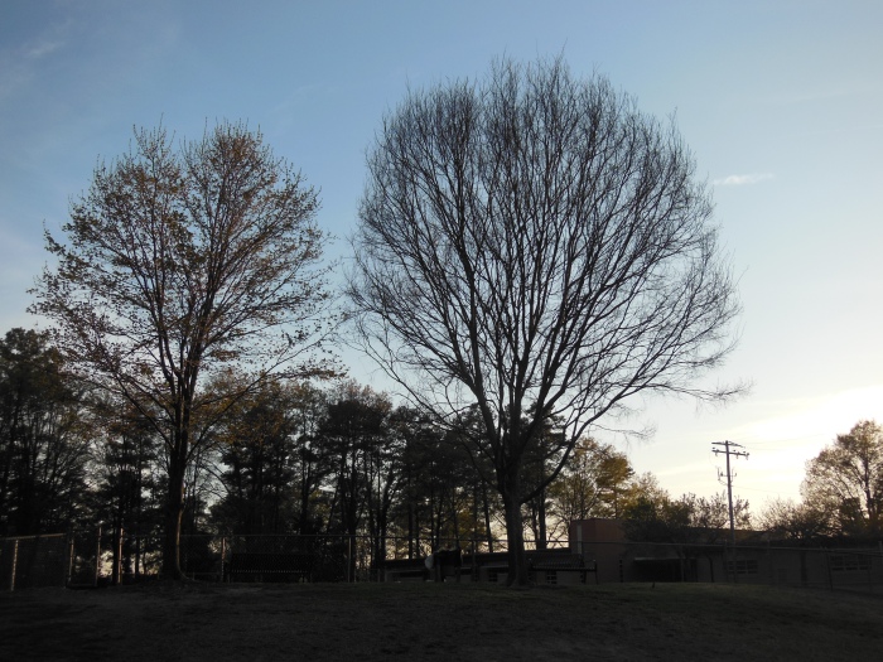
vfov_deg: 36.8
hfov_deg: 47.9
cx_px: 442
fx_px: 995
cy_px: 331
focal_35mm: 39
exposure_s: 1/500
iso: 125
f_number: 4.1
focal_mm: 6.9
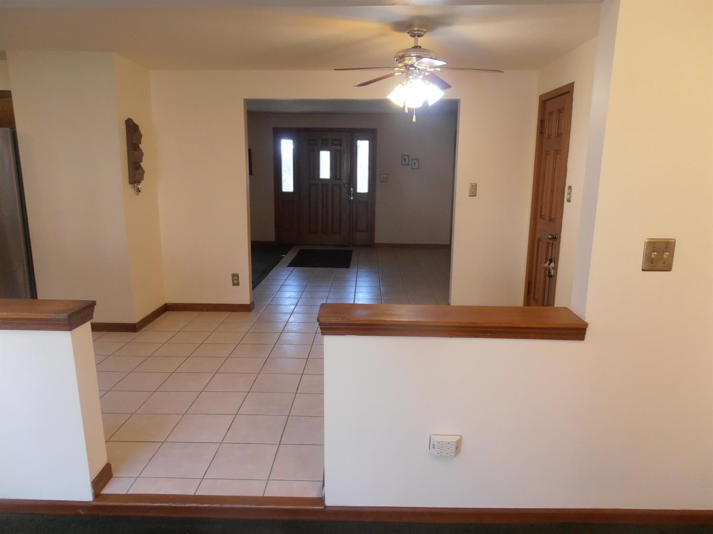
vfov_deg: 56.8
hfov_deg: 71.6
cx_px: 356
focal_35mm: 24
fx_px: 494
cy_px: 267
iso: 125
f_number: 3
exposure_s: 1/30
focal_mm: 4.2
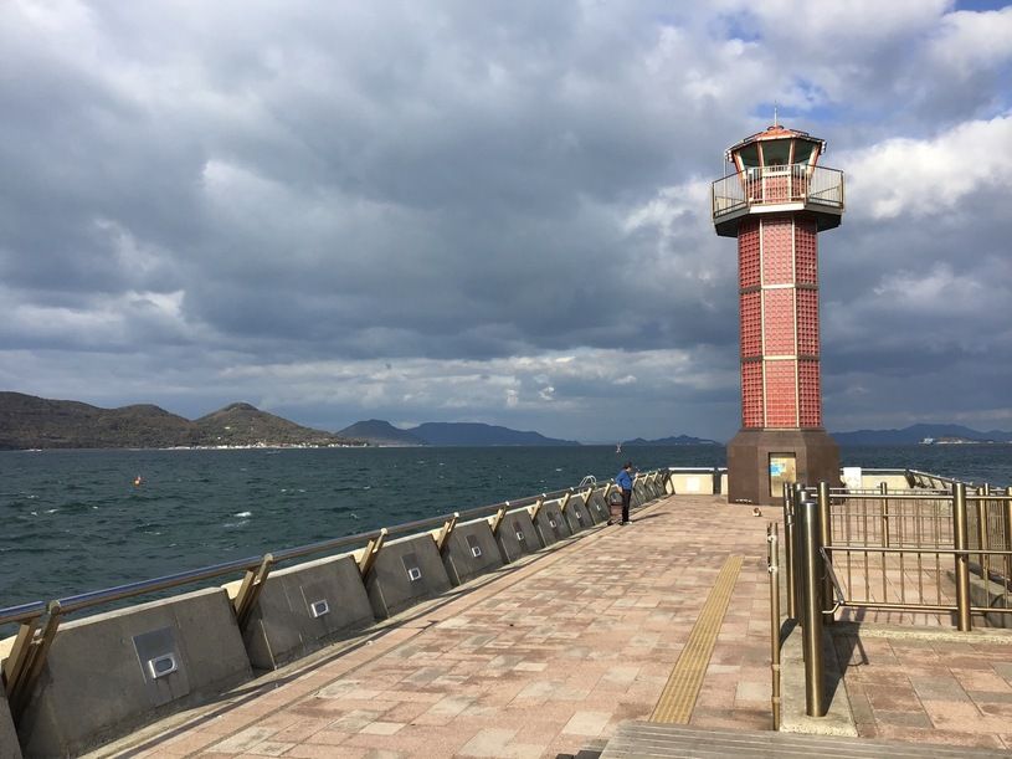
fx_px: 906
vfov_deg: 45.4
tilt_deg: +3.3
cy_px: 380
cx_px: 506
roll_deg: +0.1
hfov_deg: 58.4
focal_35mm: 31
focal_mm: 3.3
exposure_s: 1/1294
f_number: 2.4
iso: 25
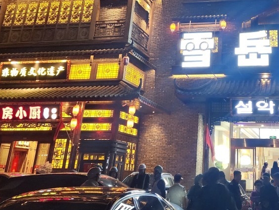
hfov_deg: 35.7
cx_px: 221
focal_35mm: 52
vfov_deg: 26.5
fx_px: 419
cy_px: -3
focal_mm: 6.4
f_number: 1.8
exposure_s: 1/100
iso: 400
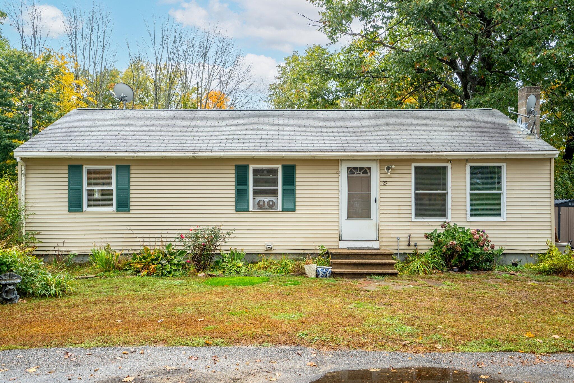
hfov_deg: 54.4
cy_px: 192
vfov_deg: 37.8
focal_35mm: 35
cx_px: 287
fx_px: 558
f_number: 9
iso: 50
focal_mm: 35
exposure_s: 1/8
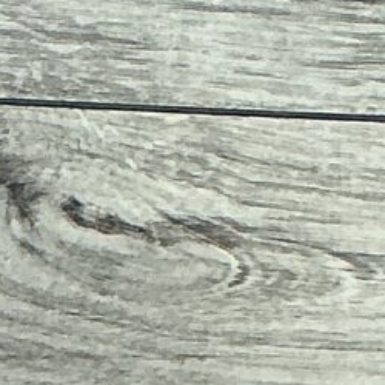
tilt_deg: -83.4
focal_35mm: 262
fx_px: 3297
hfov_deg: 5.8
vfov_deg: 6.2
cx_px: -1064
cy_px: -711
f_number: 1.8
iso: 40
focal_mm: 3
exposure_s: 1/50
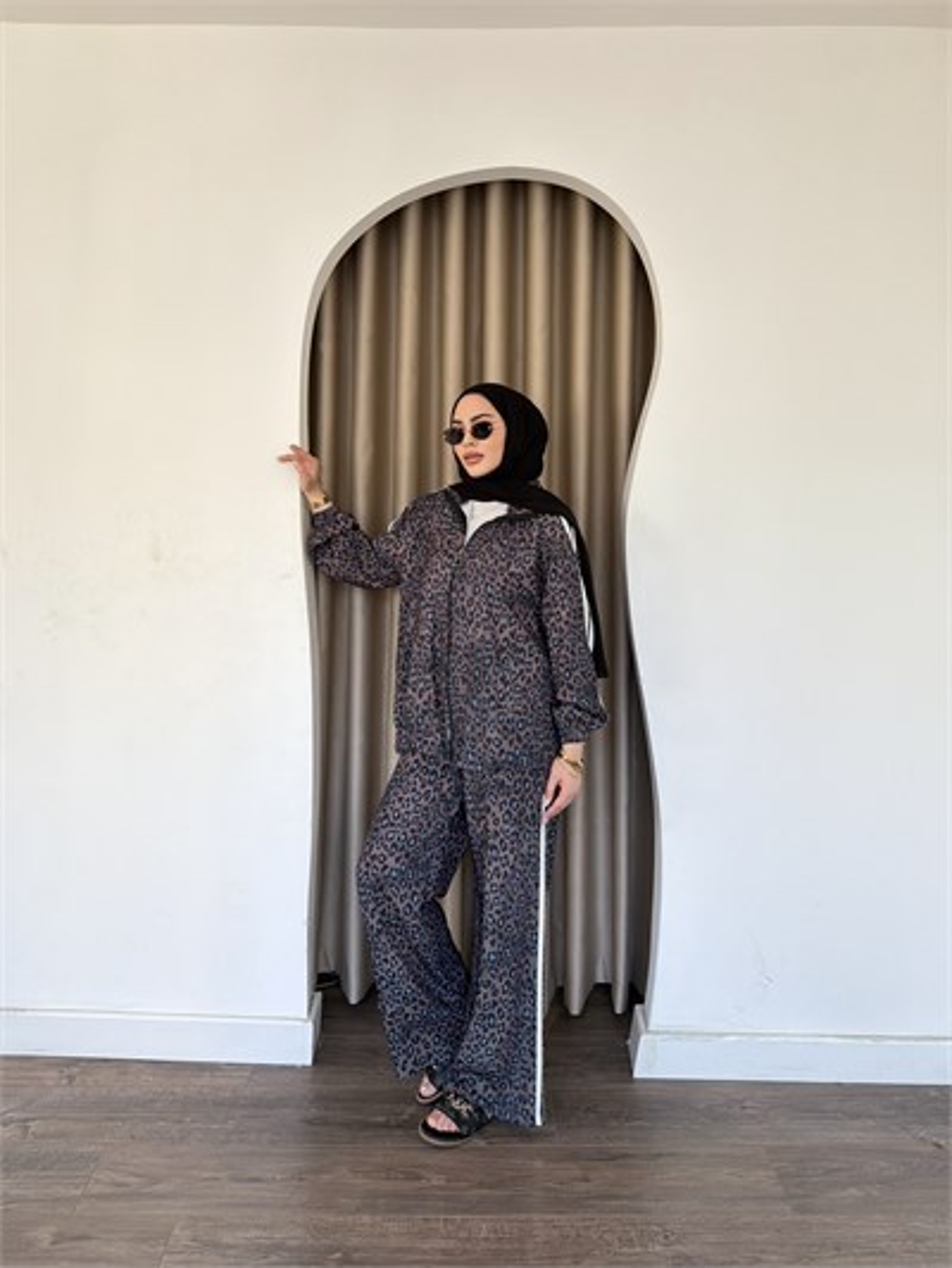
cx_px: 476
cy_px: 634
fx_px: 880
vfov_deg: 71.6
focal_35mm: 24
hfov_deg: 56.8
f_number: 1.78
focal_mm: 6.76
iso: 200
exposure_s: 1/269
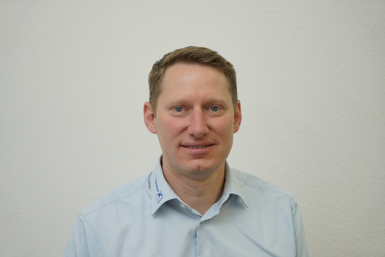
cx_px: 192
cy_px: 128
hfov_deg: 28.8
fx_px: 749
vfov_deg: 19.5
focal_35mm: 70
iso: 500
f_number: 4
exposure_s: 1/160
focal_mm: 70
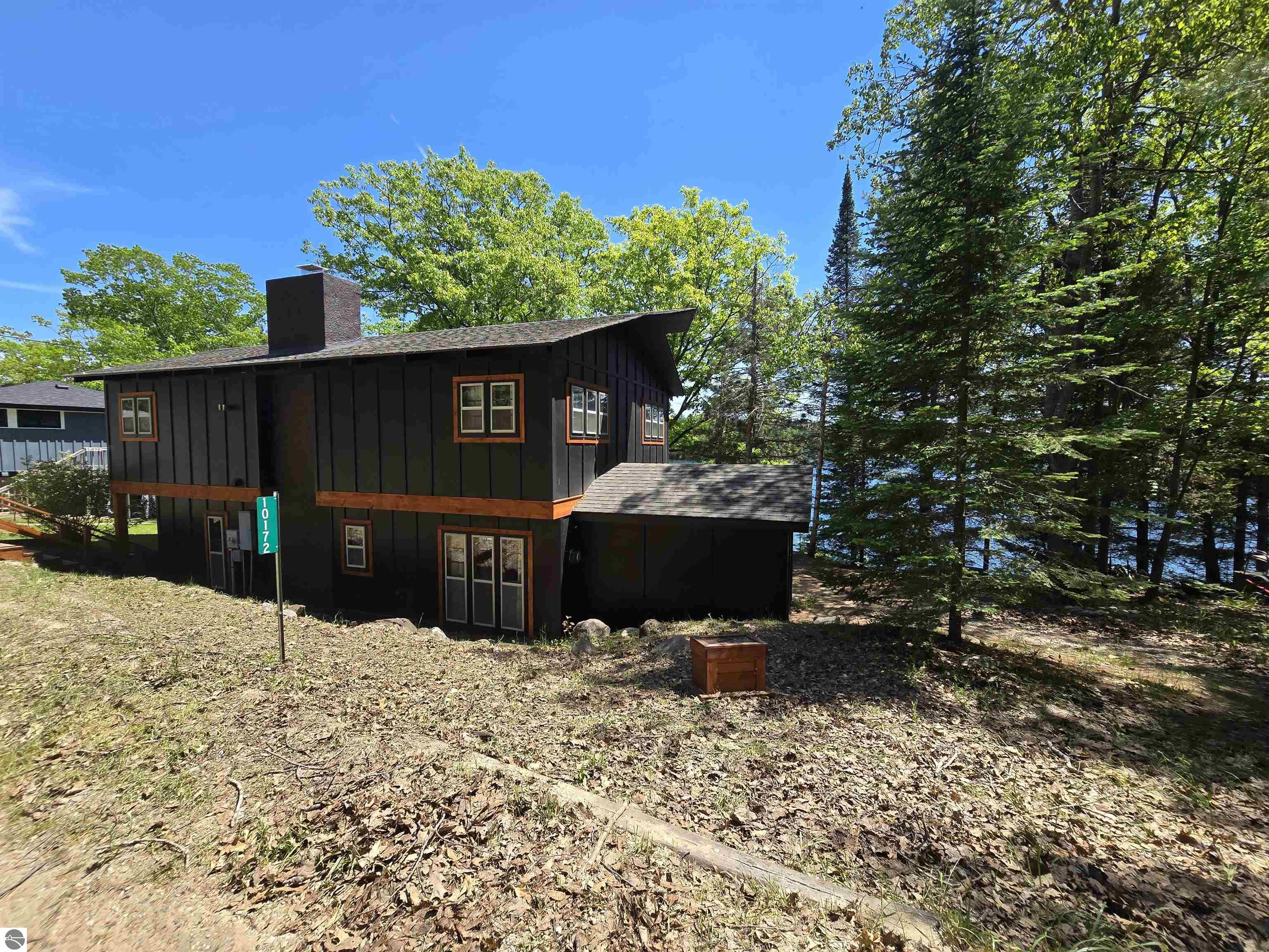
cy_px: 476
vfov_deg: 89.9
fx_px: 477
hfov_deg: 106.2
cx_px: 634
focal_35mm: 13
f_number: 2.2
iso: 50
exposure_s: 1/1058
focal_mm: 2.2
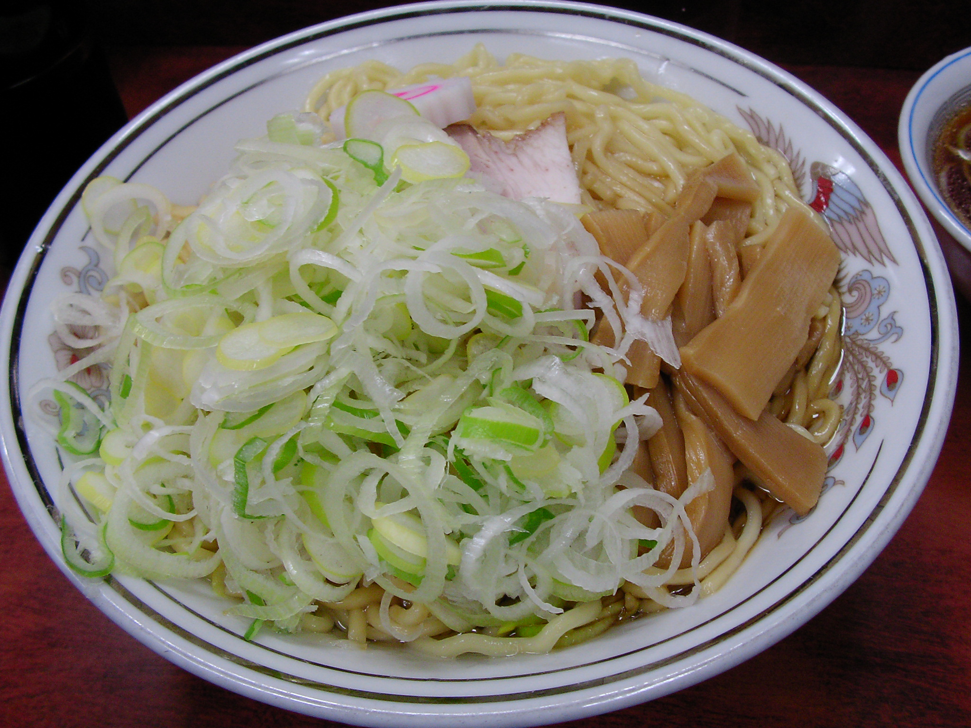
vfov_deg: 37.7
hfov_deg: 49.0
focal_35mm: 38
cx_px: 486
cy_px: 364
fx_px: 1066
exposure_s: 1/30
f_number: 3.5
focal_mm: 5.8
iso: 93
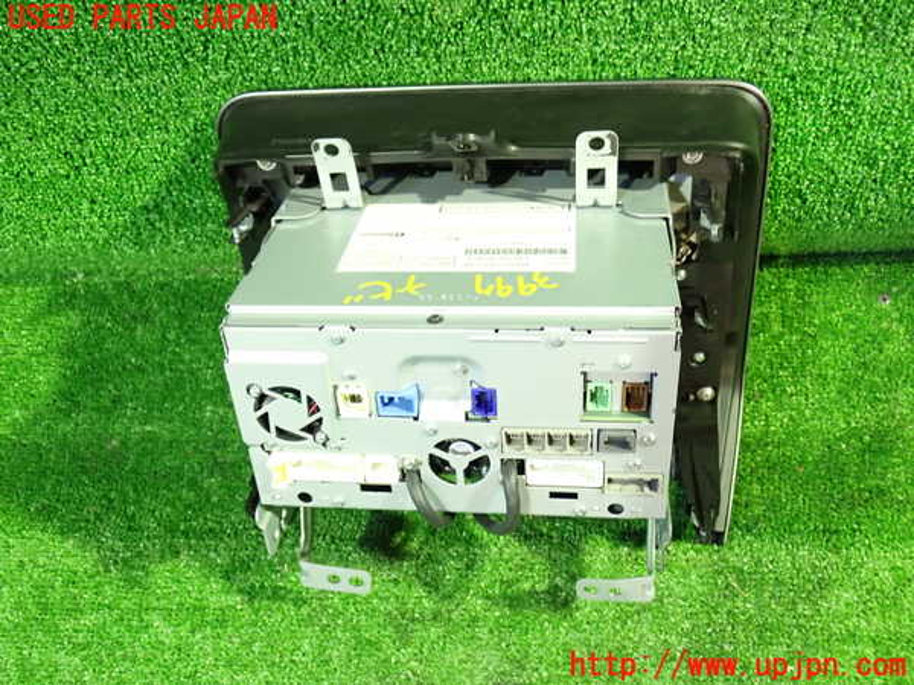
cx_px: 457
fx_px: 845
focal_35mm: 32
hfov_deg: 56.8
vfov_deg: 44.2
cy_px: 342
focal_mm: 5.79
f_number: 2.4
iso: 800
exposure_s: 1/20
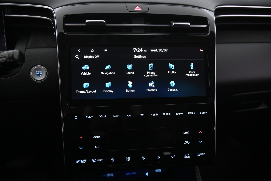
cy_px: 90
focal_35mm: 31
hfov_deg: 60.3
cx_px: 136
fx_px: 233
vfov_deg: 42.3
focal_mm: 31
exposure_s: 1/25
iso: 2000
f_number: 4
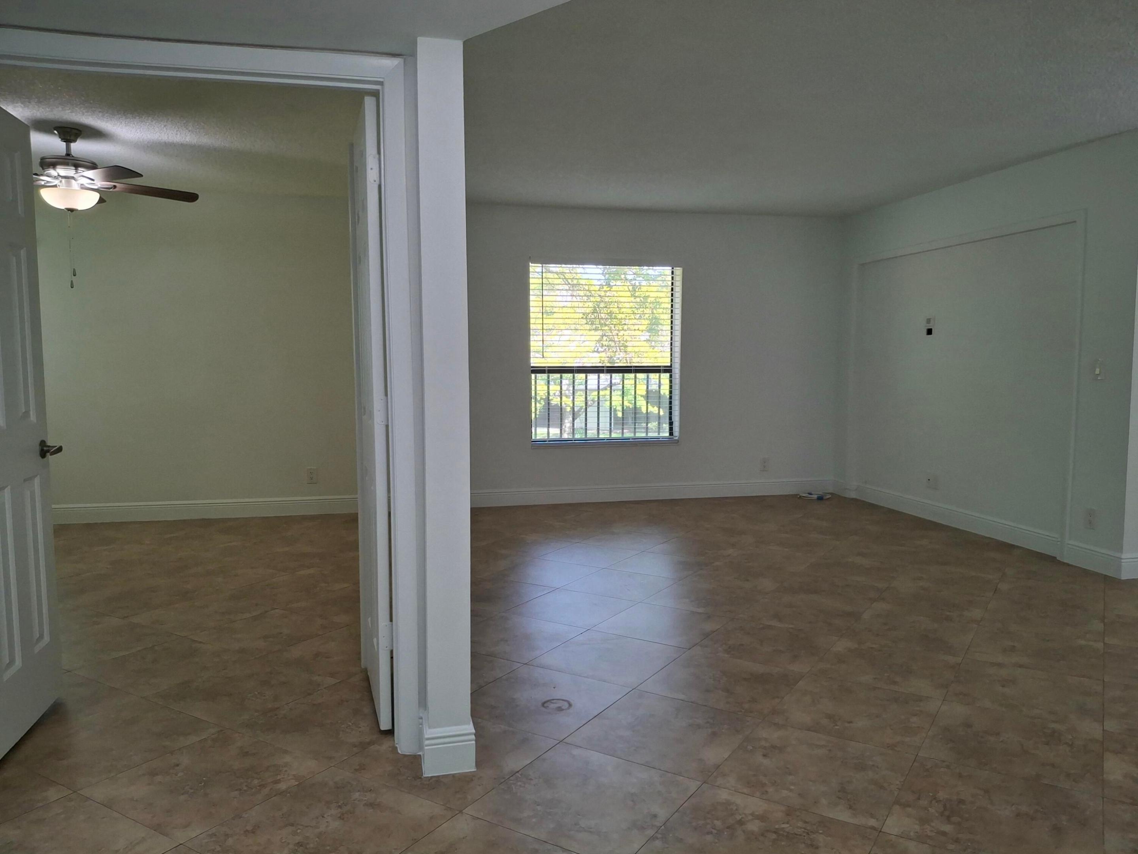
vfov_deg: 54.9
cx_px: 569
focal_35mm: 25
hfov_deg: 69.4
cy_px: 427
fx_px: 822
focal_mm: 4.69
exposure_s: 1/120
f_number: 1.8
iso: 100
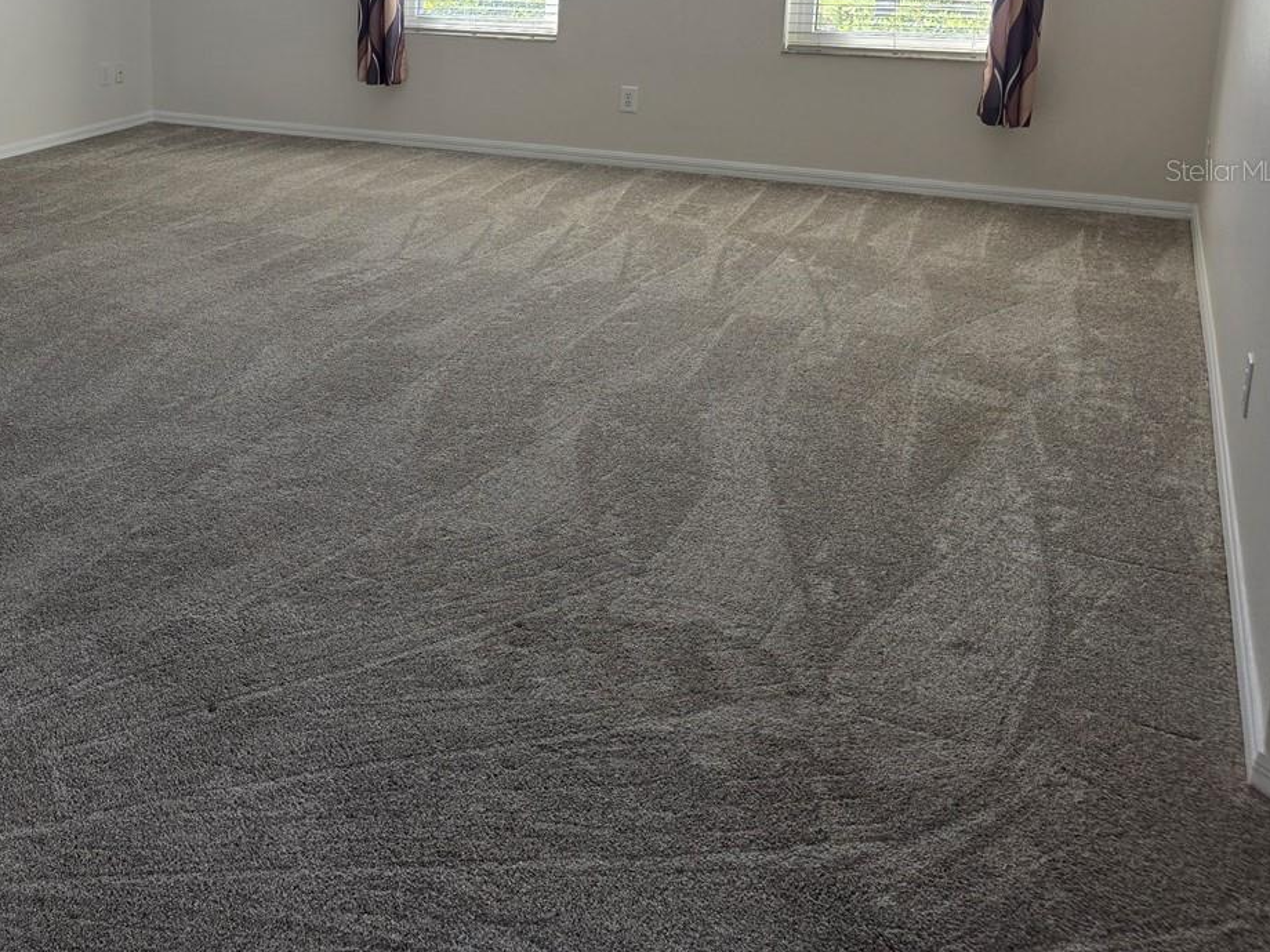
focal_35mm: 40
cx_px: 192
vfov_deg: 34.7
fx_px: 1468
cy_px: 170
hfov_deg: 43.8
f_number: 1.7
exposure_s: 1/180
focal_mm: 6.25
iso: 100
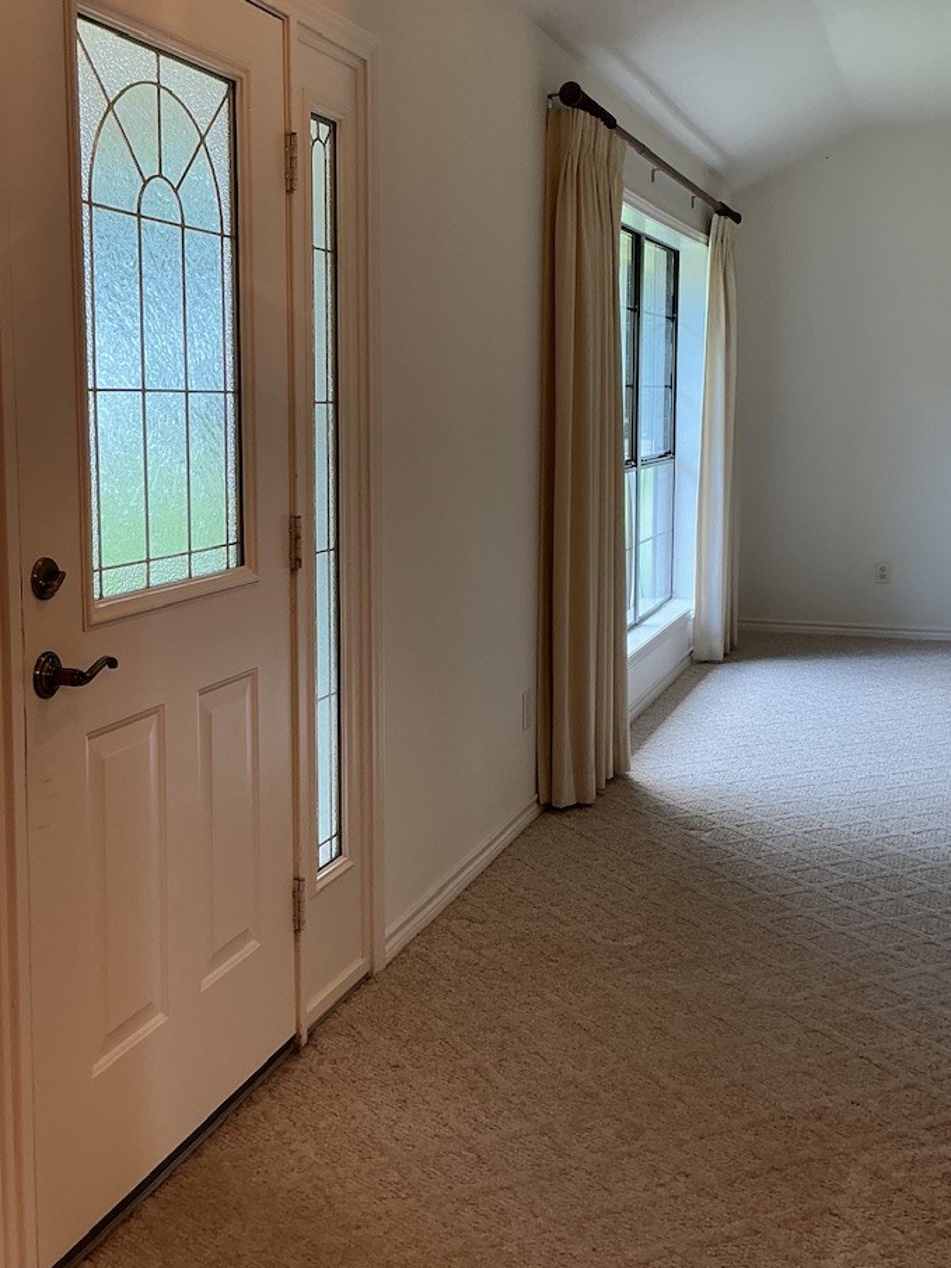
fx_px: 1501
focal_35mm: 41
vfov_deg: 45.6
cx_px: 422
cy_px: 539
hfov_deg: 35.1
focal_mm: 3
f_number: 1.8
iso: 50
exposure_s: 1/60
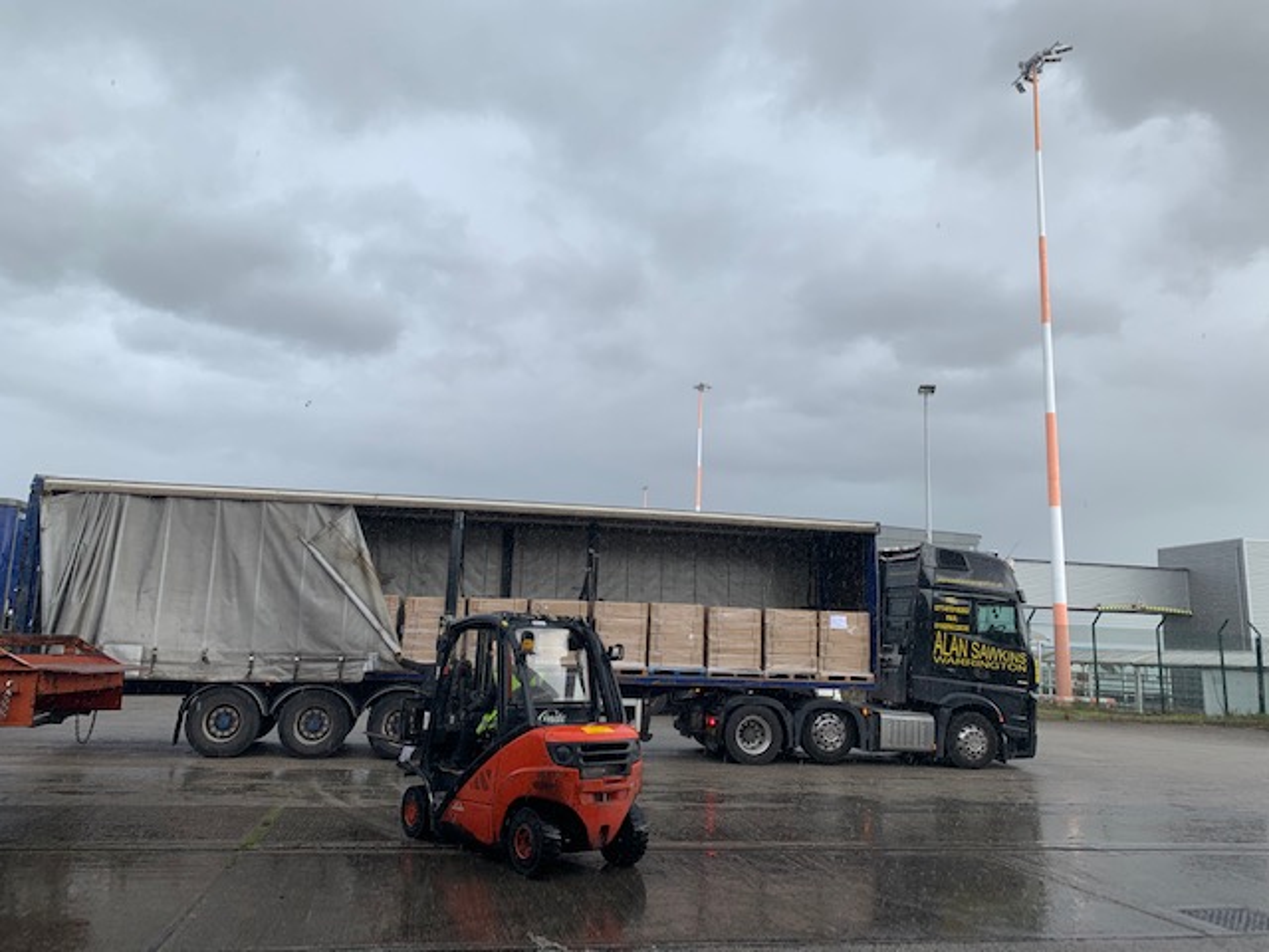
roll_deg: -2.6
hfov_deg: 67.3
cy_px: 476
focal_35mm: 26
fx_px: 953
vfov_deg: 53.1
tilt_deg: +11.5
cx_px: 634
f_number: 1.8
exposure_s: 1/467
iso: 25
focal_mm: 4.25
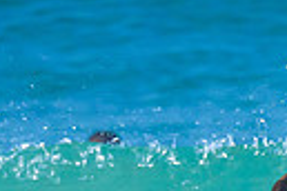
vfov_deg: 0.4
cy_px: 325
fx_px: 25613
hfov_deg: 0.6
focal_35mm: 3213
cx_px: 316
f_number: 8
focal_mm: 560
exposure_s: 1/2000
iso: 1800
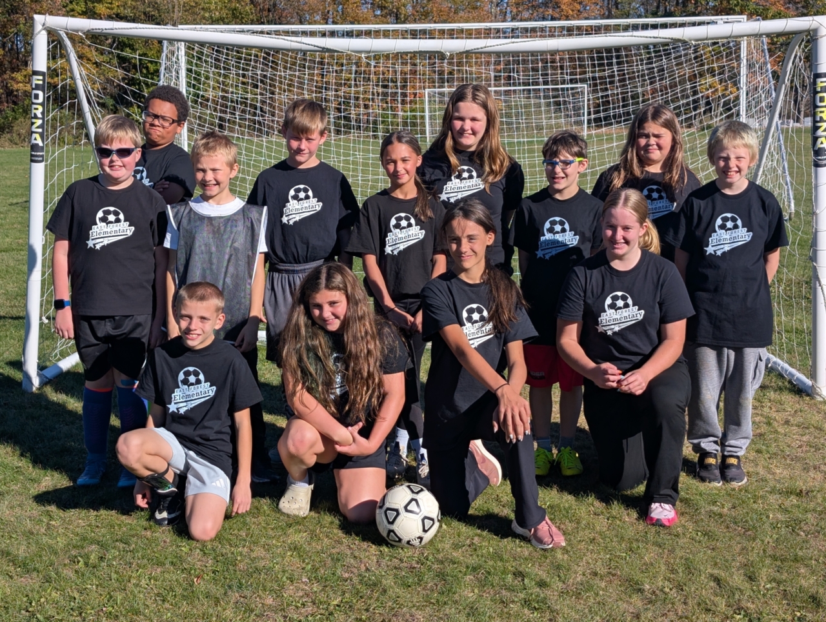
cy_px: 311
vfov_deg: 29.8
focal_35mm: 49
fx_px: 1171
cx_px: 413
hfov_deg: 38.9
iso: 19
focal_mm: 6.9
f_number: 1.68
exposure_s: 1/1497
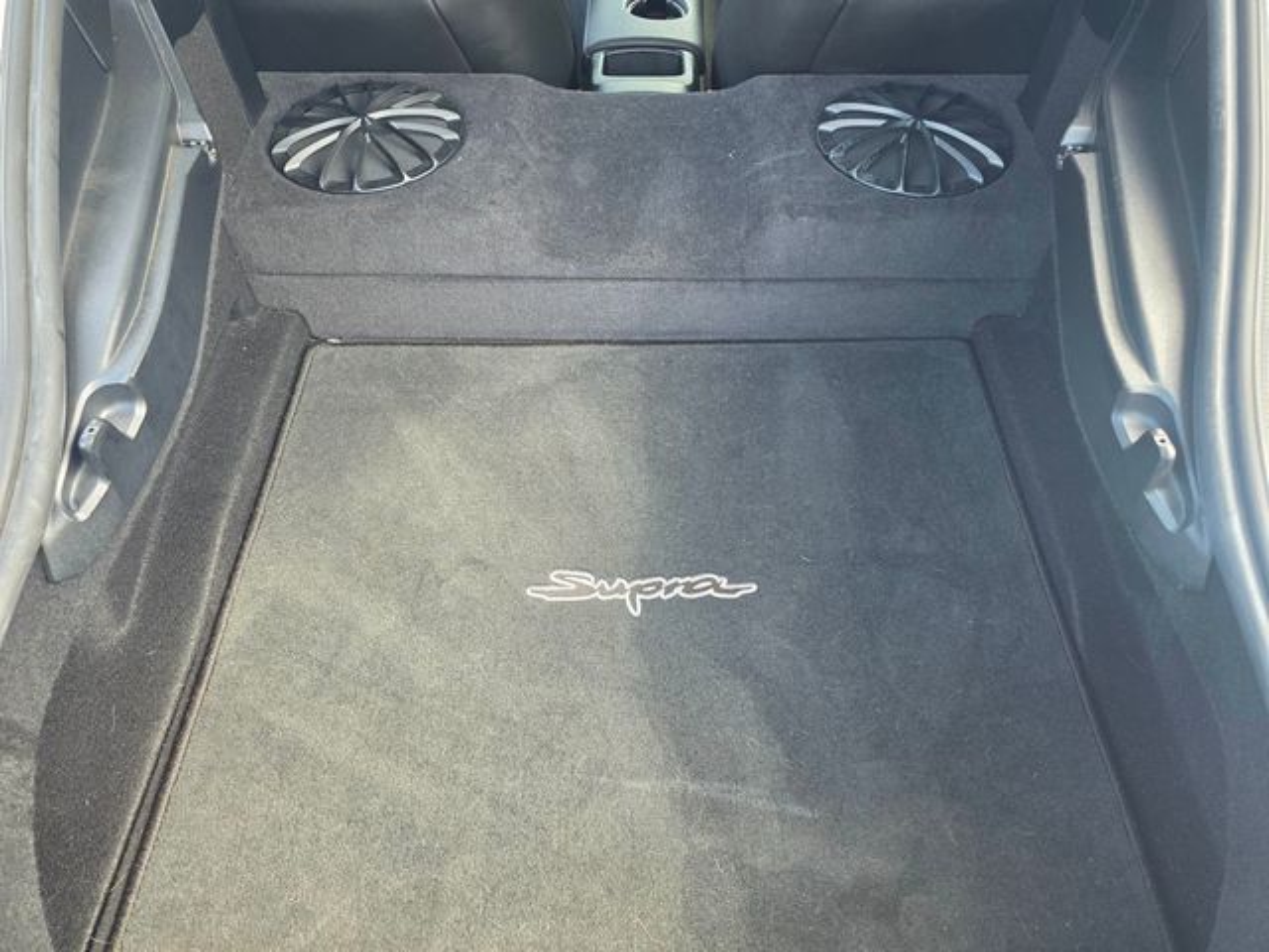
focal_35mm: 23
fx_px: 843
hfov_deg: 73.9
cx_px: 634
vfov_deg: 58.9
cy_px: 476
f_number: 1.7
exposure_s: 1/180
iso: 200
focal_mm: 6.3
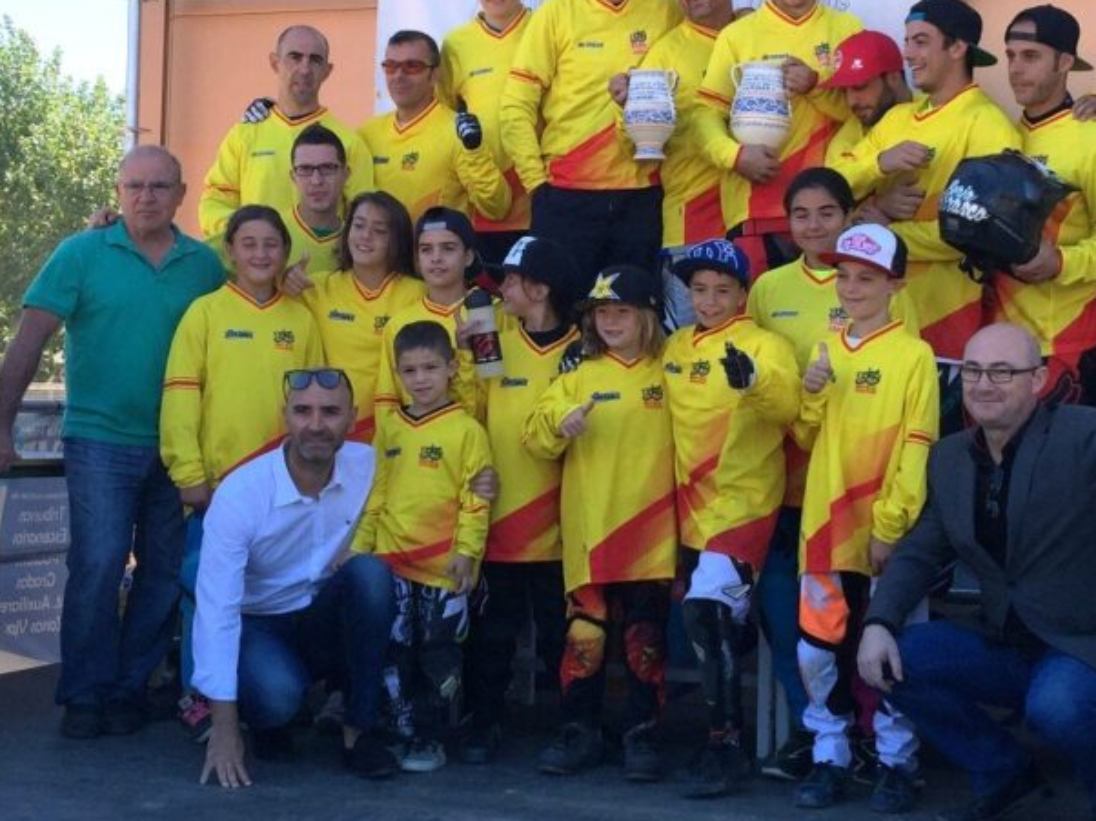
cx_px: 635
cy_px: 329
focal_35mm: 37
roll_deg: -2.0
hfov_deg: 50.0
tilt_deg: +2.0
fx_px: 1171
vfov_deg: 38.5
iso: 32
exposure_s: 1/706
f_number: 2.2
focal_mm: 4.15
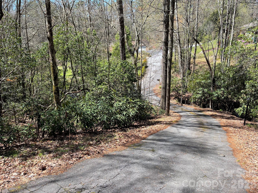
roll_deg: +1.6
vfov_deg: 54.9
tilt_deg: -17.6
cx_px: 129
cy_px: 96
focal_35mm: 25
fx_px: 186
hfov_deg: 69.4
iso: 32
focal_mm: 5.1
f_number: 1.6
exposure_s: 1/1003
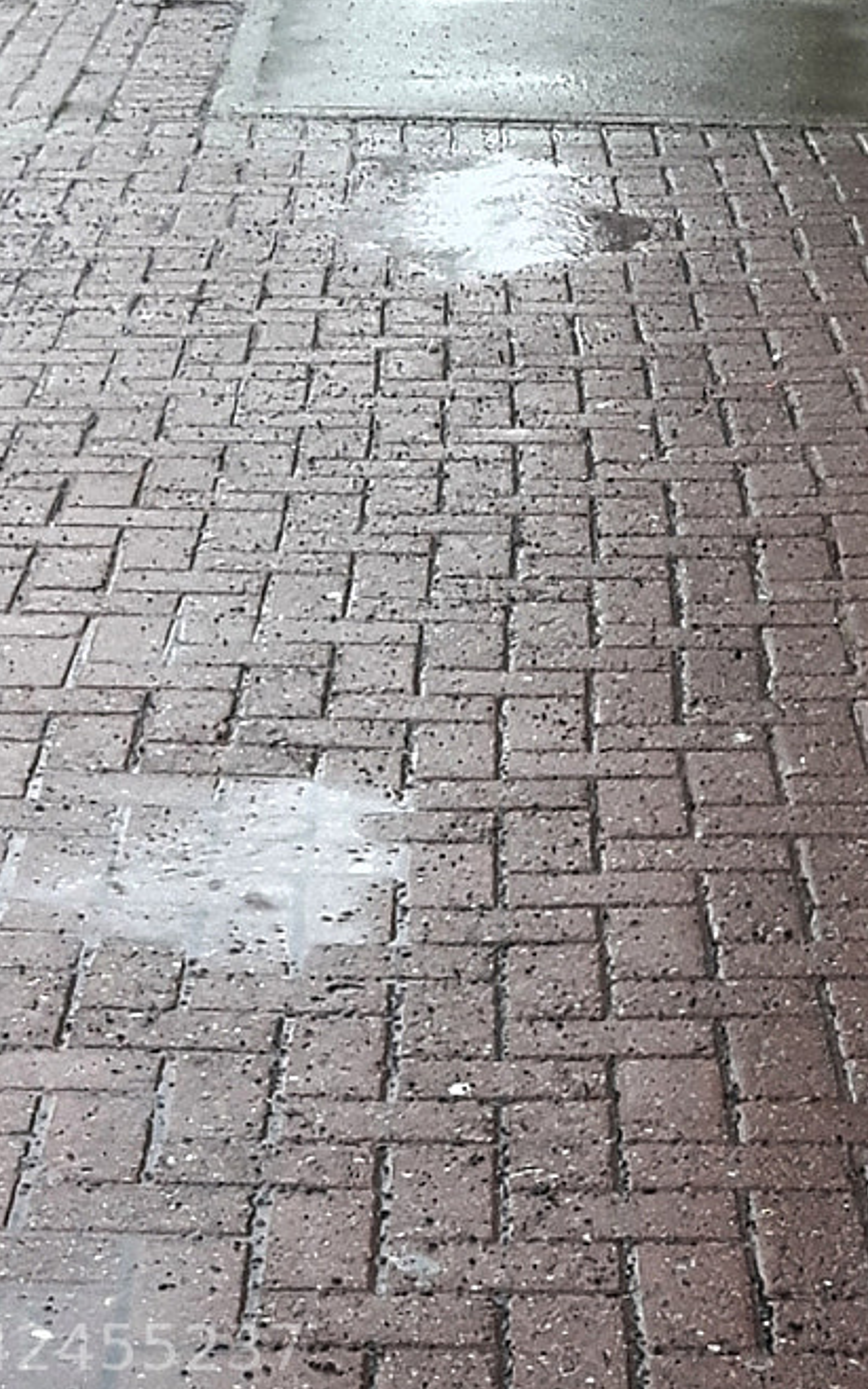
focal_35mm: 80
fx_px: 3026
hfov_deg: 16.3
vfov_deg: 24.0
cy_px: -178
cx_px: 467
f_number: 1.9
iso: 64
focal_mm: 3.7
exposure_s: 1/33
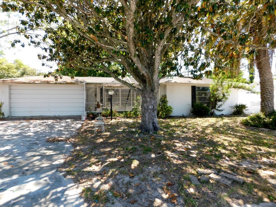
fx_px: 183
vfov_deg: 58.9
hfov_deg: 73.9
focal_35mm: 23
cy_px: 104
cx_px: 138
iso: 125
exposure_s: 1/250
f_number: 3
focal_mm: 4
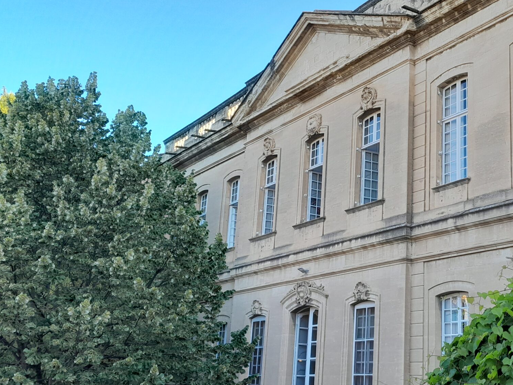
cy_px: 221
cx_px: 395
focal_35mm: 46
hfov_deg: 39.9
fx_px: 682
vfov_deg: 31.5
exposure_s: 1/100
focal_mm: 4
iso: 40
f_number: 1.8
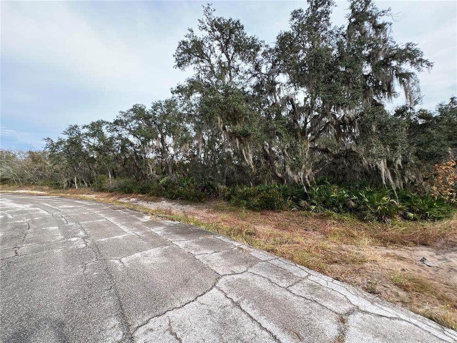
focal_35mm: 13
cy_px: 172
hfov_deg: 106.2
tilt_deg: +0.6
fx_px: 172
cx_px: 228
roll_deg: +2.0
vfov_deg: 89.9
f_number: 1.8
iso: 32
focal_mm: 1.57
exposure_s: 1/323
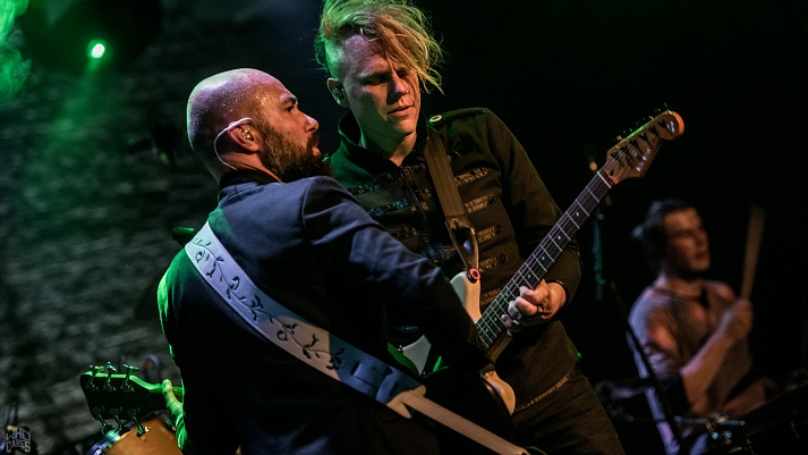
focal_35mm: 127
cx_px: 406
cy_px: 190
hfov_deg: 16.9
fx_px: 2721
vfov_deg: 9.5
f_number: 2.8
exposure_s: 1/80
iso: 3200
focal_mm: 120
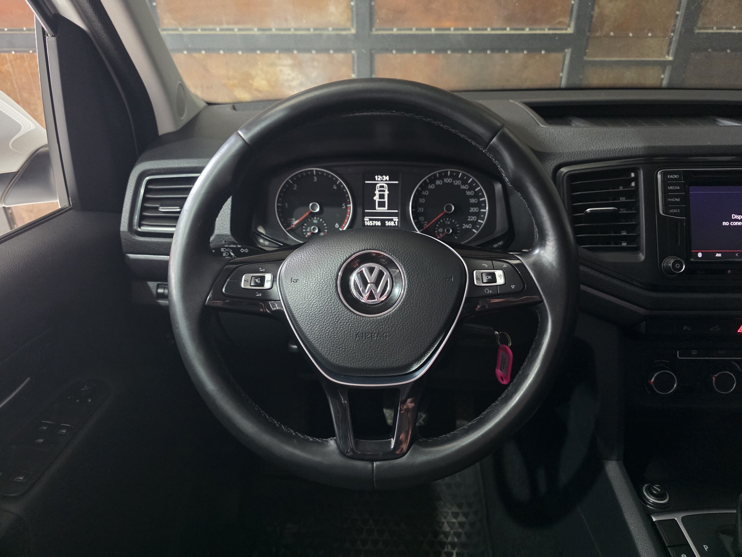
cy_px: 278
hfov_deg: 73.9
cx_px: 371
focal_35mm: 23
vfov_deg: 58.9
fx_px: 493
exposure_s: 1/50
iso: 1600
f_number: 1.7
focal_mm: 6.3
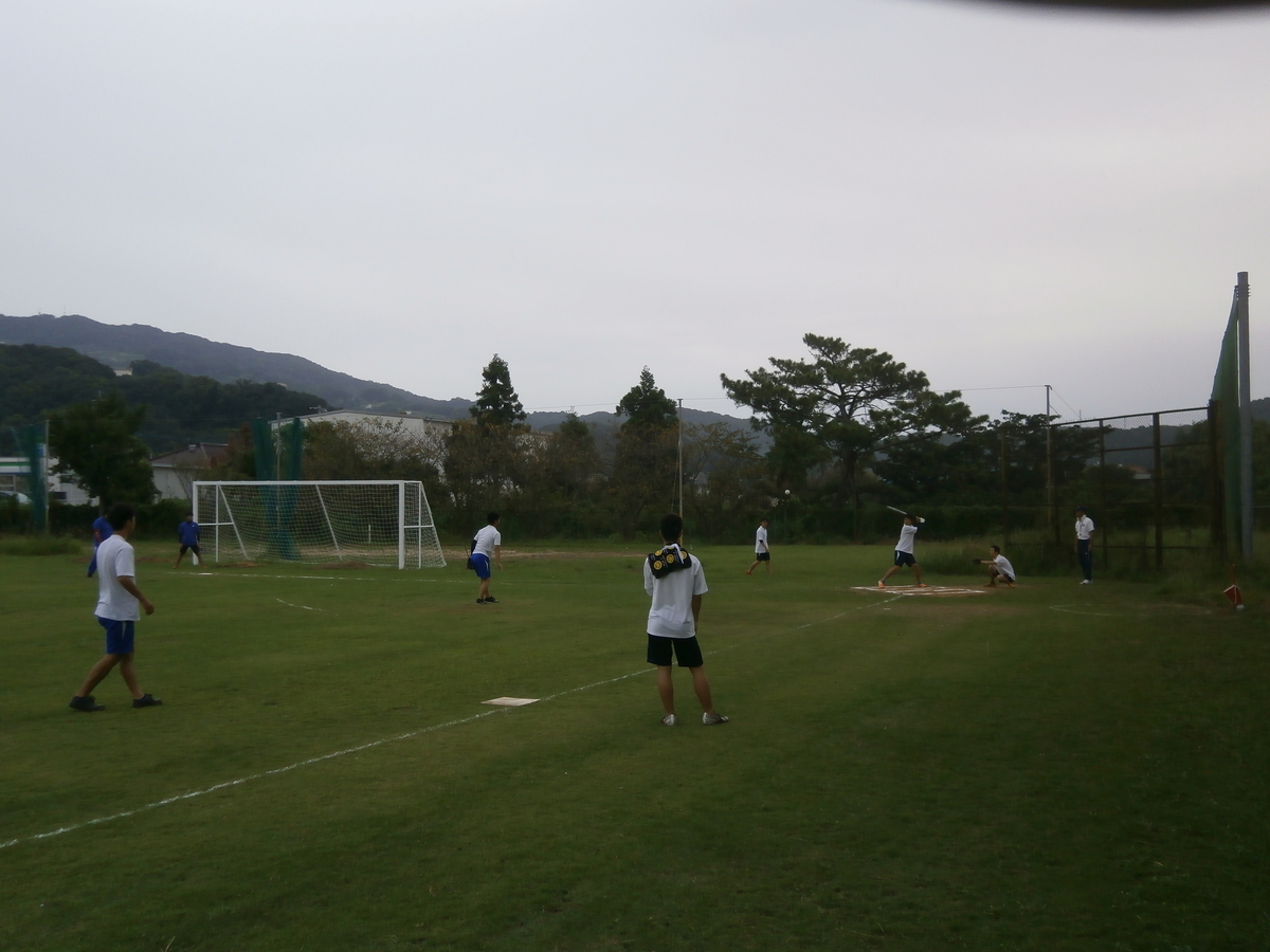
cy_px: 476
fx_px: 1321
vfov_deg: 39.7
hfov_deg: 51.4
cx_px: 635
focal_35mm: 36
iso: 80
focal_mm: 6.4
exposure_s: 1/640
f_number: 3.1
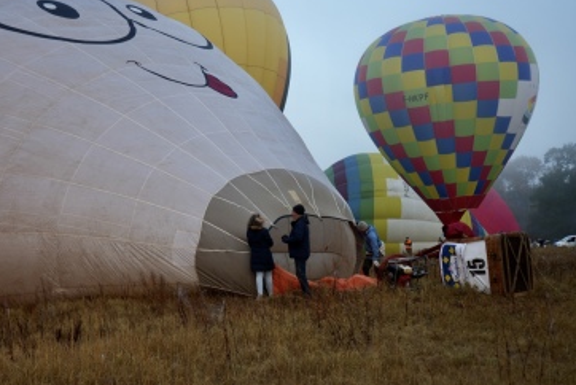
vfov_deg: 25.6
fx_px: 849
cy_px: 180
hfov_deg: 37.2
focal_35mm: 53
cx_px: 200
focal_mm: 40
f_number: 5
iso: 100
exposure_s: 1/80
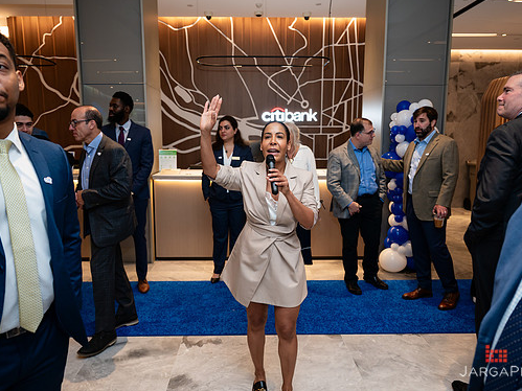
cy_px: 198
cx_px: 256
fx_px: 407
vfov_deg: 51.3
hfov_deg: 65.3
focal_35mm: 27
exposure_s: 1/160
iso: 400
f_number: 3.2
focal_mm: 24
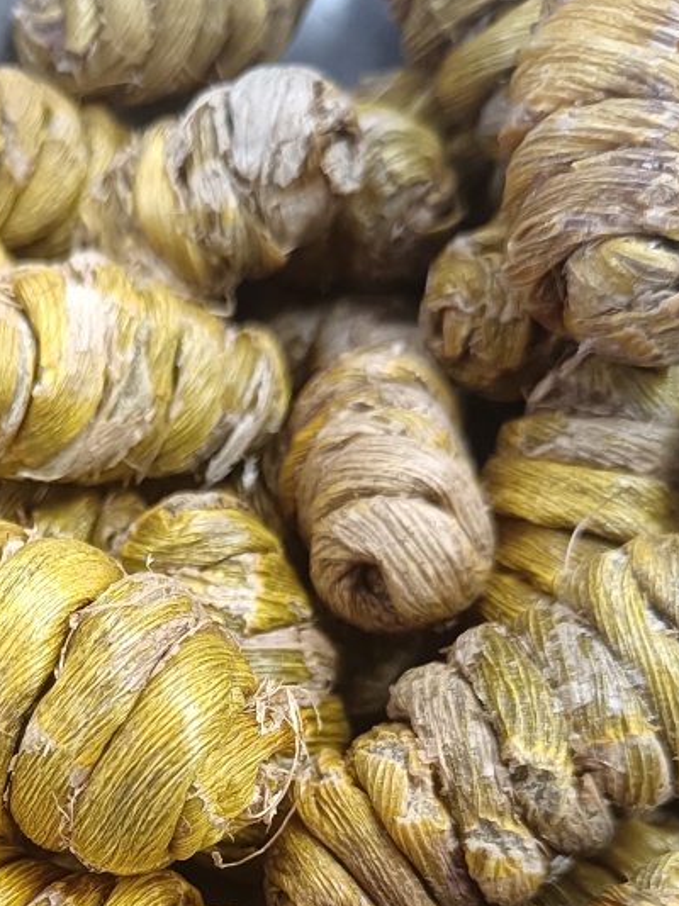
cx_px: 34
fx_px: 1413
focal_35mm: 54
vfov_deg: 34.0
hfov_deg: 25.9
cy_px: 785
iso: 854
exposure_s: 1/50
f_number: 1.9
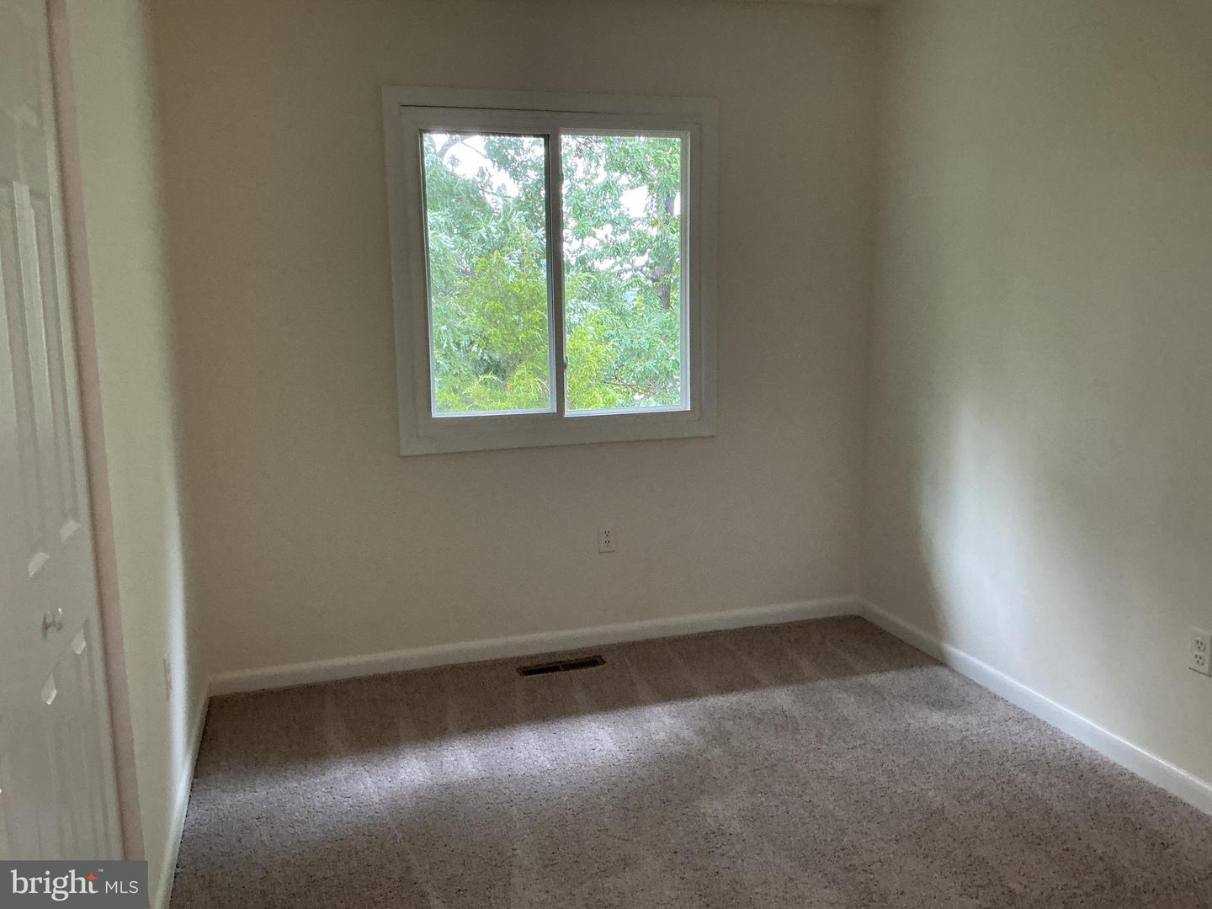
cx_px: 606
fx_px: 1015
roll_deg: +1.6
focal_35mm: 29
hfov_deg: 61.7
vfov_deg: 48.2
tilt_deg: -10.3
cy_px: 454
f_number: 1.8
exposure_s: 1/60
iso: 160
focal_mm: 3
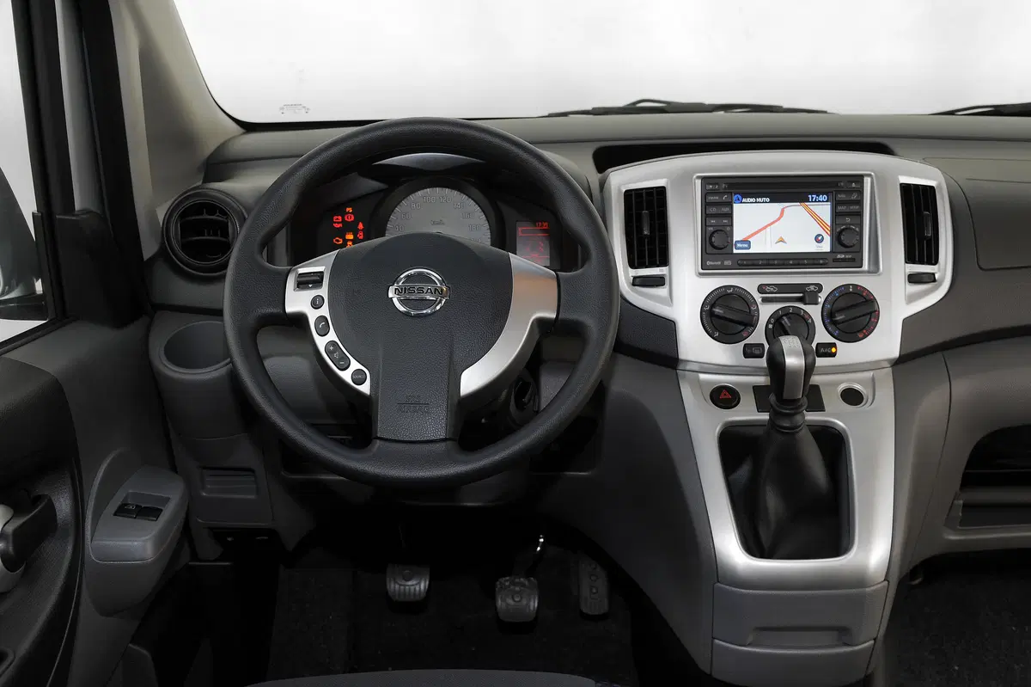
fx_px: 1088
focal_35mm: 38
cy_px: 344
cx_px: 516
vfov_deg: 35.0
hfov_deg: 50.7
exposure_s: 1/30
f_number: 7.1
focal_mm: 38
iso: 400
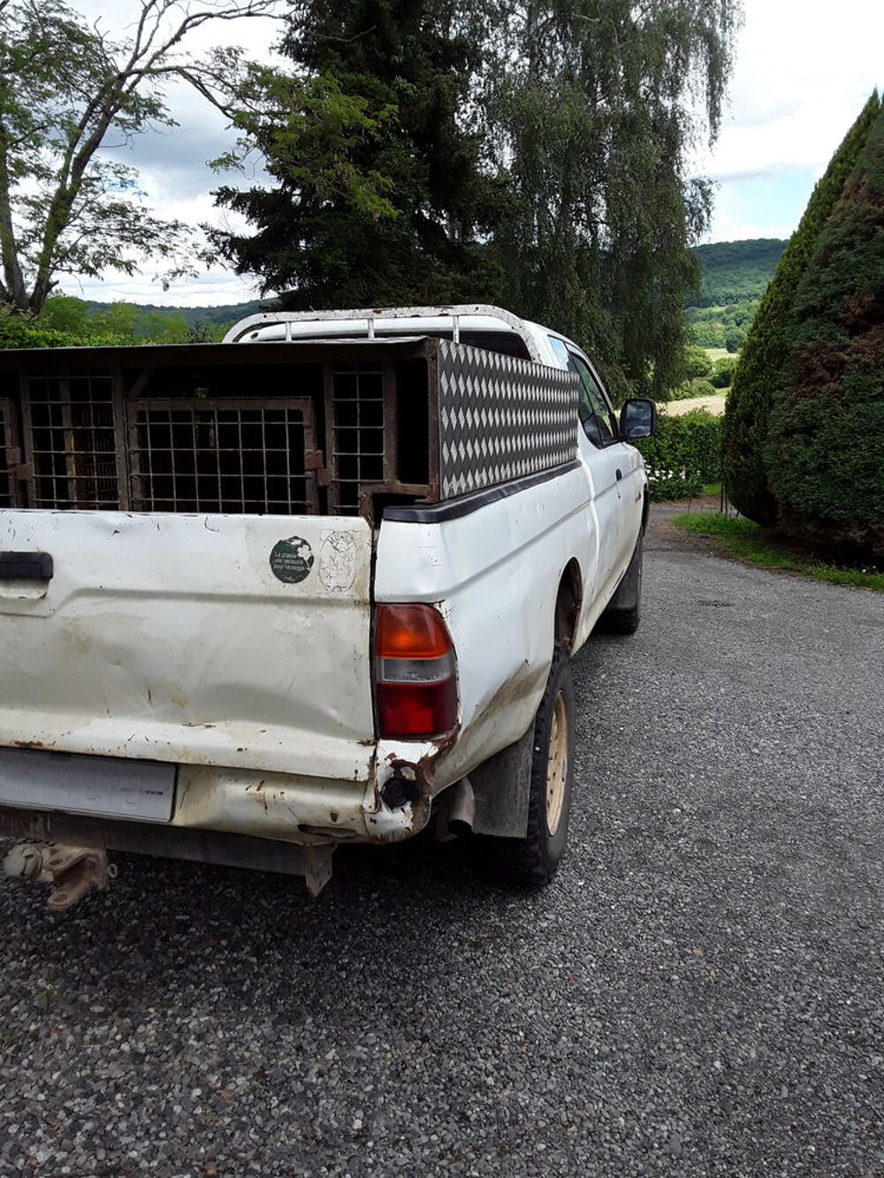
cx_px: 442
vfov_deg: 65.3
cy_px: 589
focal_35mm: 27
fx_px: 919
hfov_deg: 51.4
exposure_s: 1/902
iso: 40
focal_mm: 2.91
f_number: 1.9
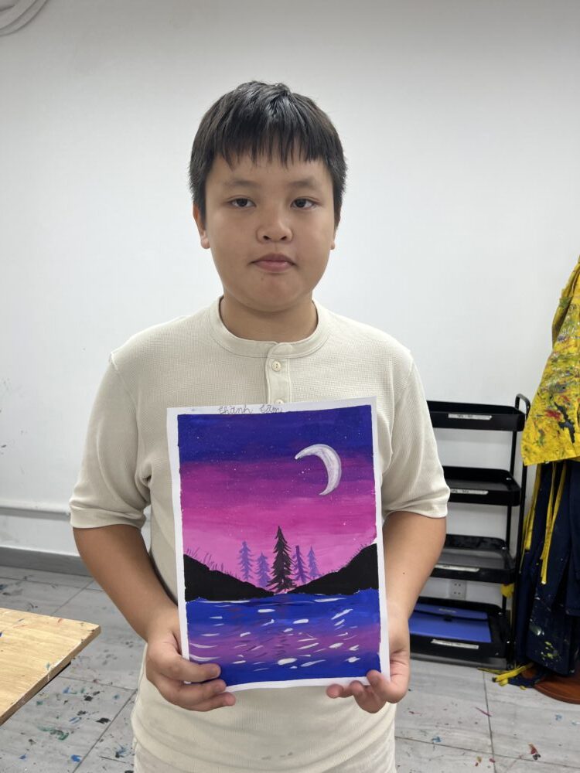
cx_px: 290
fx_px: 581
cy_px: 386
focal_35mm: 26
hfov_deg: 53.1
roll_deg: +0.5
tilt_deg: -8.3
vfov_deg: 67.3
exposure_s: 1/121
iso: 32
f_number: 1.5
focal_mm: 5.7
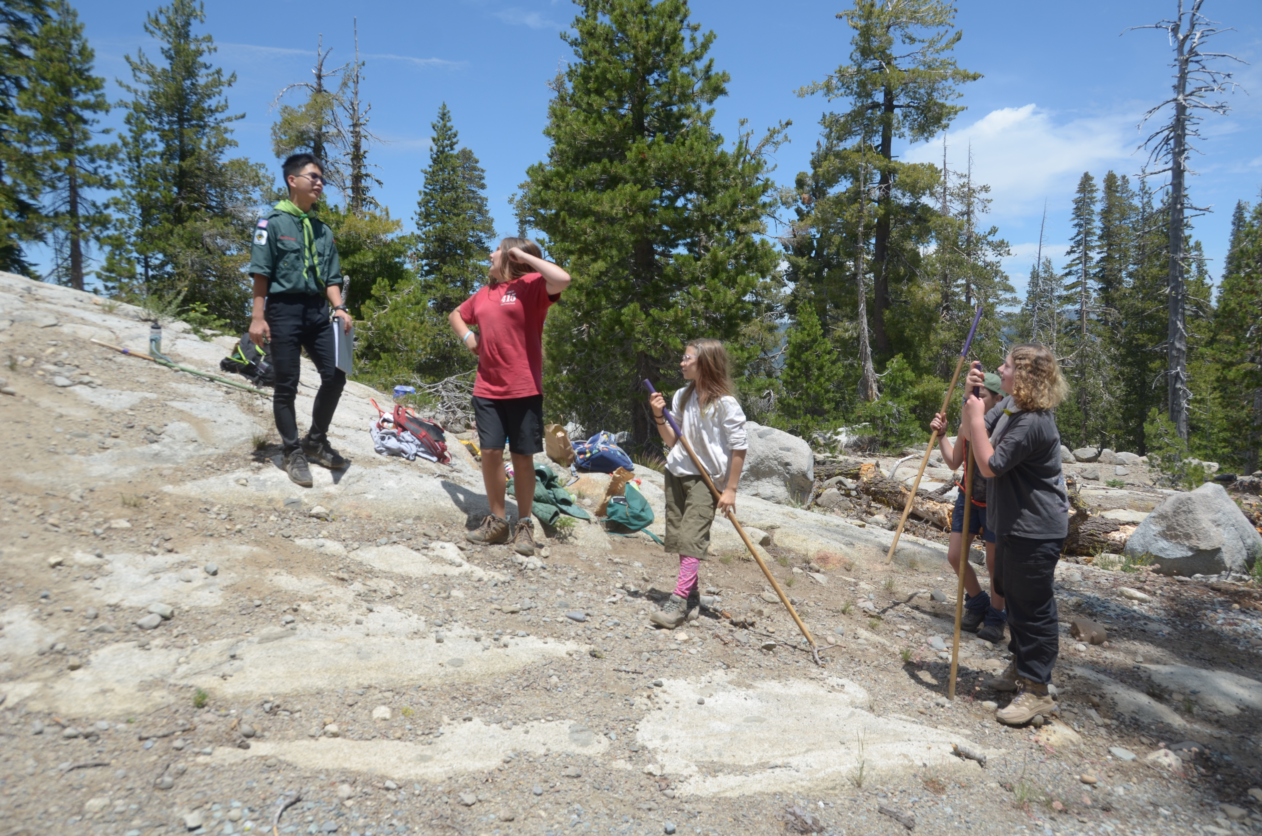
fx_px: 1154
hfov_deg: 57.3
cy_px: 418
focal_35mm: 33
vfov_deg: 39.8
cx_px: 631
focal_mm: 22
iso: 100
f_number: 6.3
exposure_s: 1/500
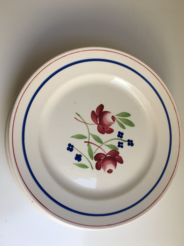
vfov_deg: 60.0
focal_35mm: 30
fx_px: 213
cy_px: 124
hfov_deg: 46.8
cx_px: 93
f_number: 2.2
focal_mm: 4.15
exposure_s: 1/100
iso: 32
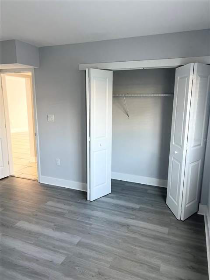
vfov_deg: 67.3
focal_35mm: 26
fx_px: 210
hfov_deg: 53.1
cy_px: 140
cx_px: 105
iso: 160
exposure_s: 1/60
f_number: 1.5
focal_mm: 5.7
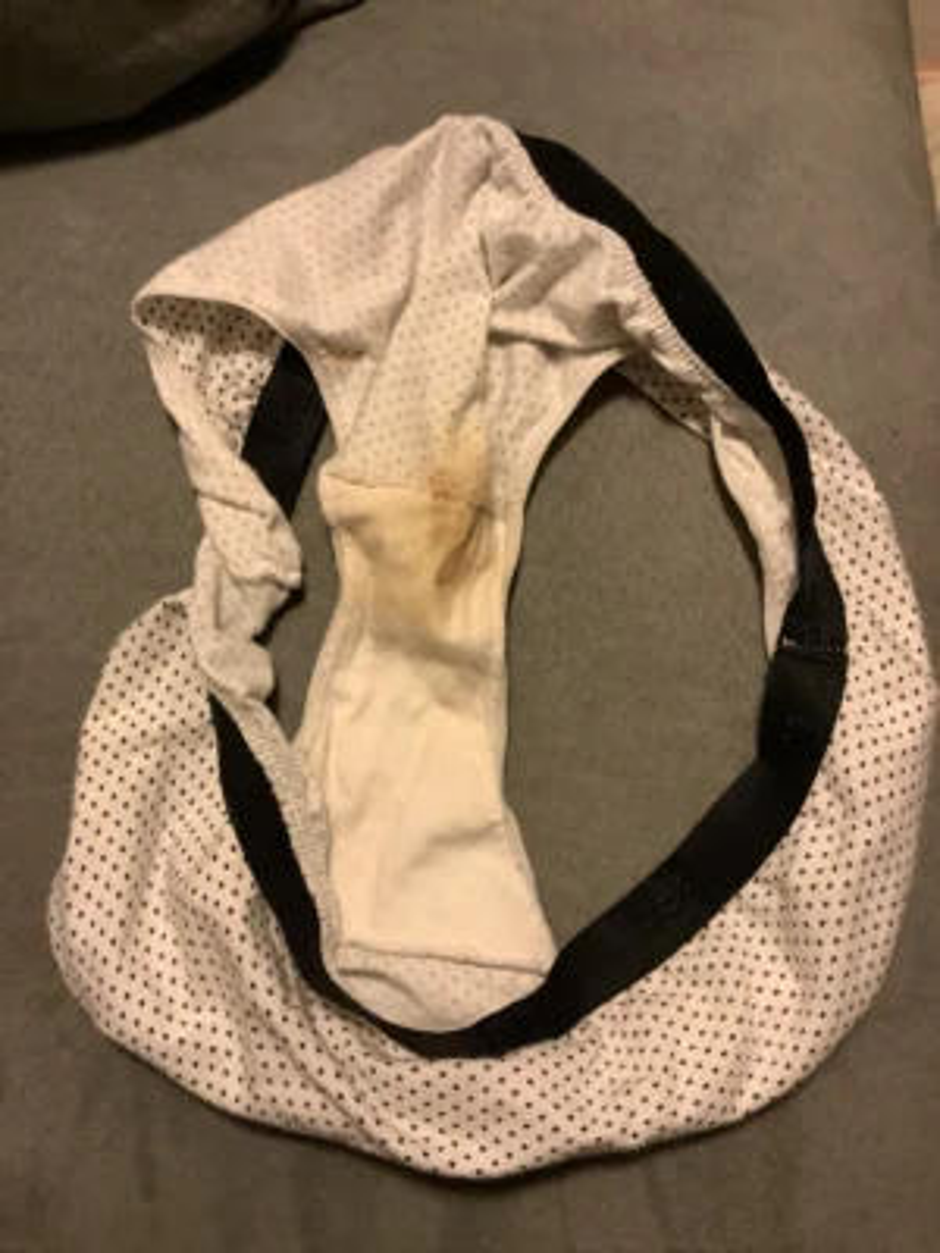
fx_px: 1122
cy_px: 626
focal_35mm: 31
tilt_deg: -79.5
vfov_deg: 58.4
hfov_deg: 45.4
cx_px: 470
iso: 320
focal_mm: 3.3
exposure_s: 1/33
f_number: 2.4
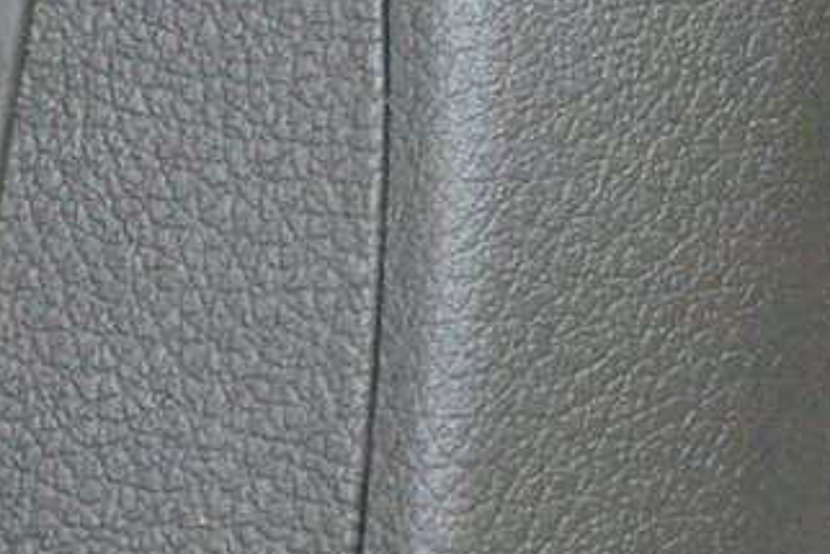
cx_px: -147
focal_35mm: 191
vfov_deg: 7.1
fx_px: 4405
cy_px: -94
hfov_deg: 10.6
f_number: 10
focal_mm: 40
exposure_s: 1/125
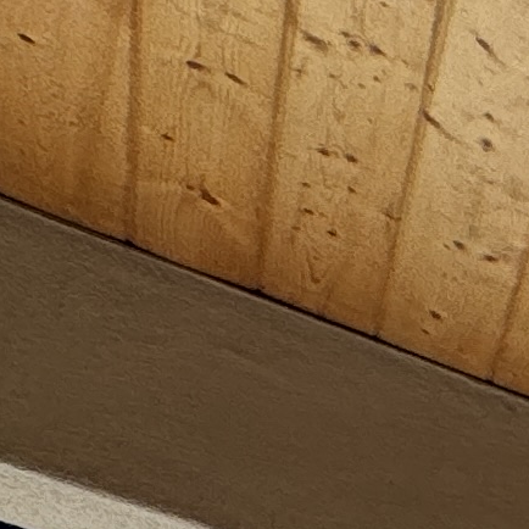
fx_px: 1988
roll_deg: -0.4
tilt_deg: +4.0
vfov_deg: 10.6
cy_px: 1587
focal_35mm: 115
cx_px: 2199
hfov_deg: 7.9
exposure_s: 1/831
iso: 40
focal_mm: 2.22
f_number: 2.2
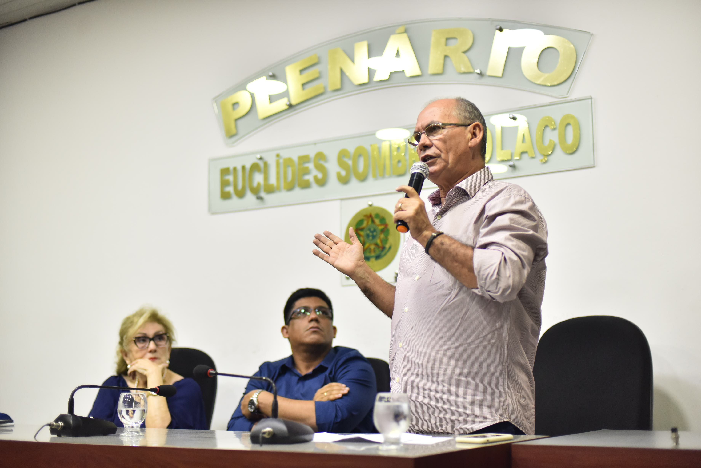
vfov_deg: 27.0
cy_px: 234
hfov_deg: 39.6
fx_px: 974
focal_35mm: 50
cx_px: 350
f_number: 2
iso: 1600
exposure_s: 1/500
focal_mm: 50
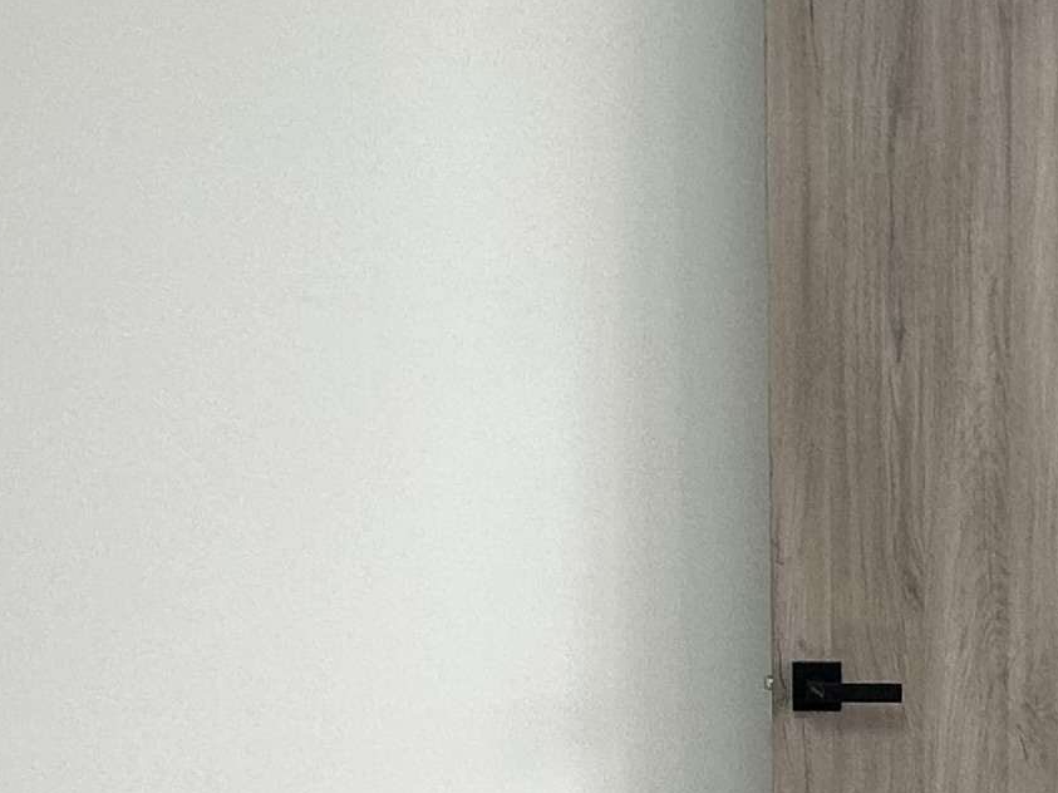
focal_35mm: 67
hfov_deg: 28.6
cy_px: 588
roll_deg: +0.5
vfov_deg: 21.7
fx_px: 2047
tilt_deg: -8.3
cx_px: 784
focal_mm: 2.22
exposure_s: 1/120
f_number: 2.2
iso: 100
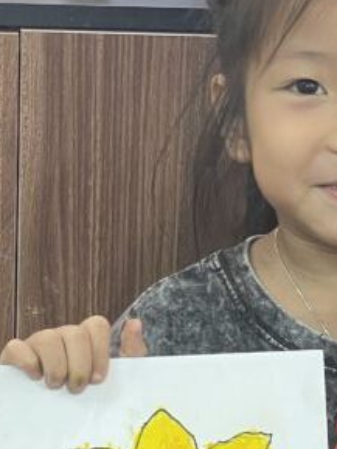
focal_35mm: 180
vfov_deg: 10.9
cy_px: 390
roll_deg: -3.5
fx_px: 2335
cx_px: 429
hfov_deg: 8.2
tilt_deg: -19.1
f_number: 2
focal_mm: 6
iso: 100
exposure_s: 1/100
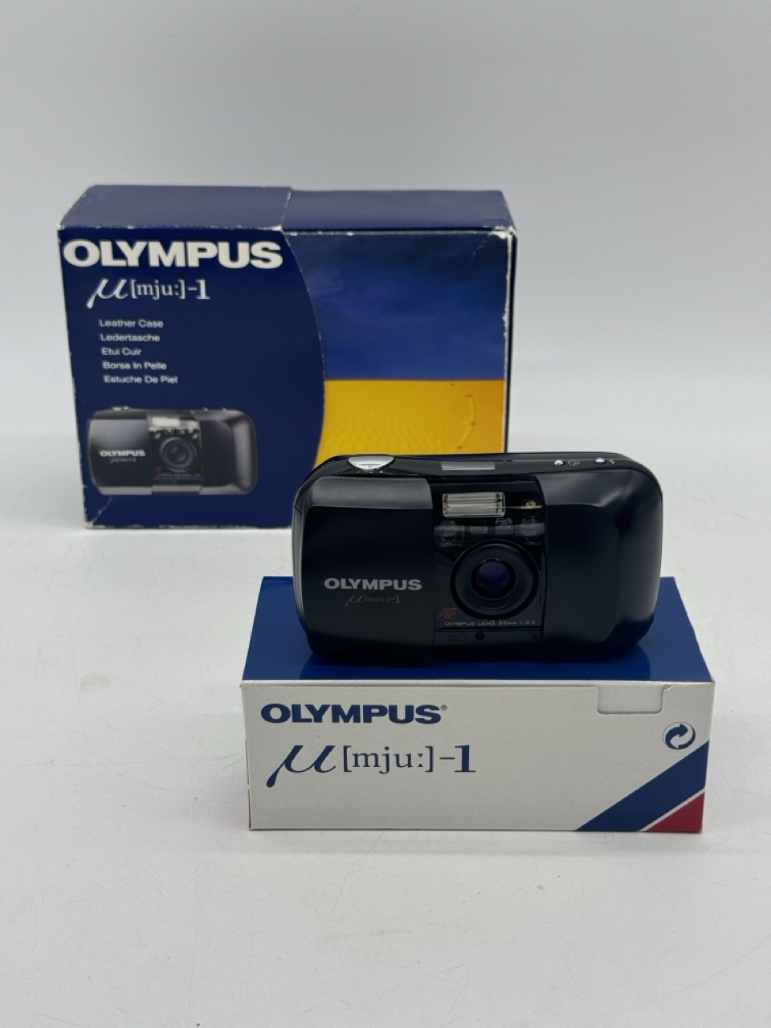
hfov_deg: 30.3
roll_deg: +1.0
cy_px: 514
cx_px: 386
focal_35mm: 48
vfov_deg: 39.7
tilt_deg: -24.4
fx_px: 1425
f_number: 1.78
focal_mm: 6.76
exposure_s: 1/481
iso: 64
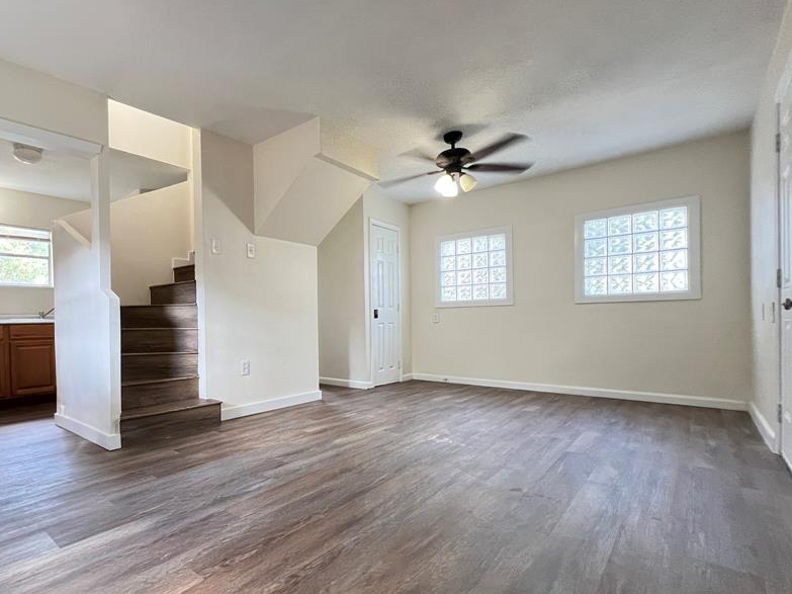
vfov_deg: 74.6
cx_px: 283
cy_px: 322
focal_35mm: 17
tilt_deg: +0.5
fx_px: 389
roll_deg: +1.6
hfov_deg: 88.7
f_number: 1.8
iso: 320
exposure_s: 1/60
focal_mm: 1.57
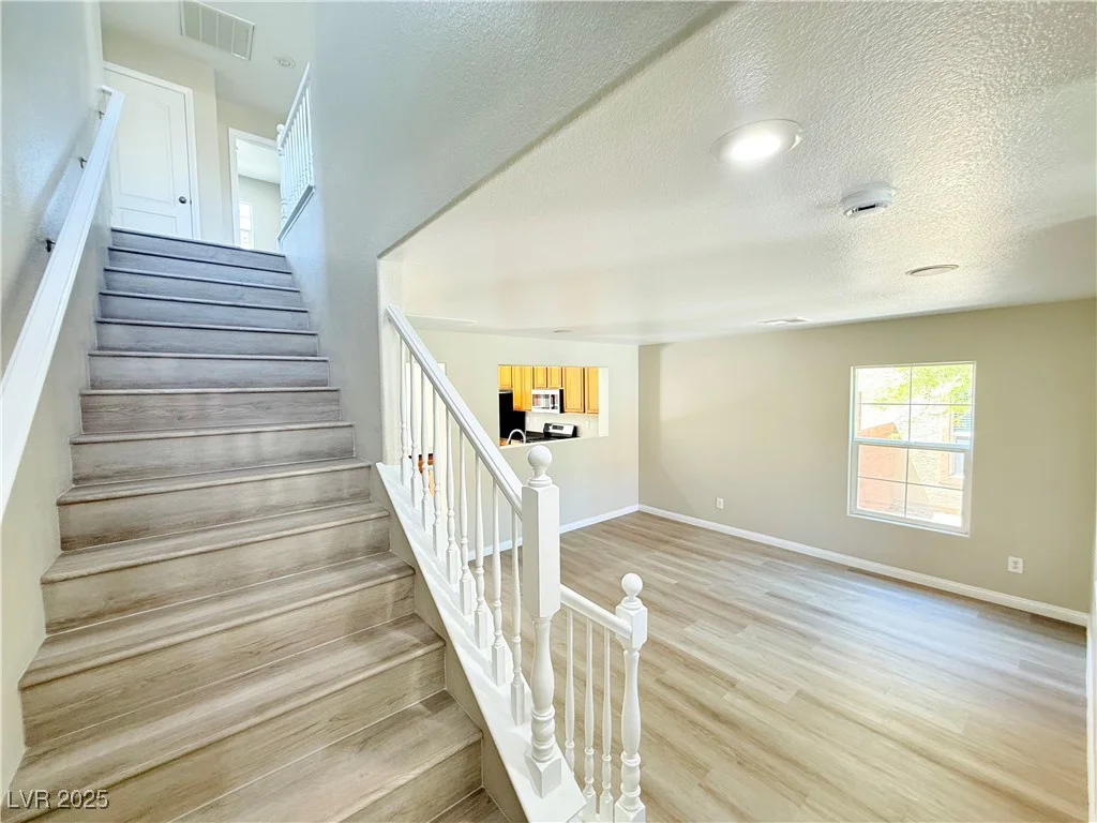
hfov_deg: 102.1
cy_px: 412
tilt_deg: -3.5
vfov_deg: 85.7
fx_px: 444
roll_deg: +1.1
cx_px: 548
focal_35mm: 14
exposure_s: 1/60
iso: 160
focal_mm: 2.22
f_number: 2.2
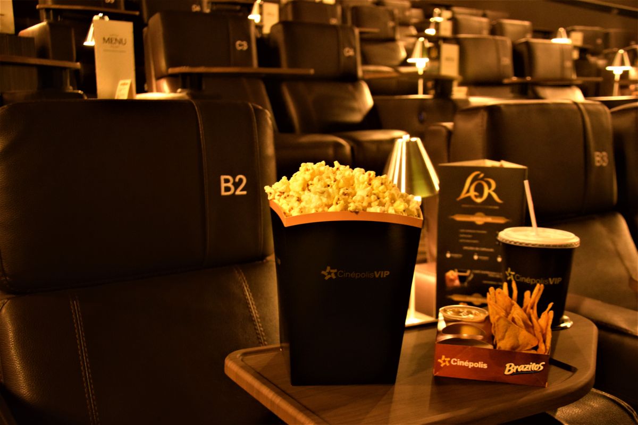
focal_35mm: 38
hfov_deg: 51.3
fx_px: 665
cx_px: 319
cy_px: 212
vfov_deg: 35.5
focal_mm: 25
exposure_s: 1/10
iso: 3200
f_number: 4.5
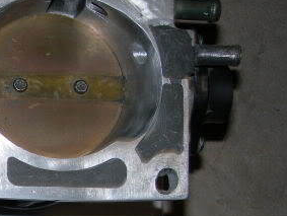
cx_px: -101
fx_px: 855
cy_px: 214
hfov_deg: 17.7
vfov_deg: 14.2
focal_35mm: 103
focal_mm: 7.8
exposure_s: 1/60.1
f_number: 2.8
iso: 50
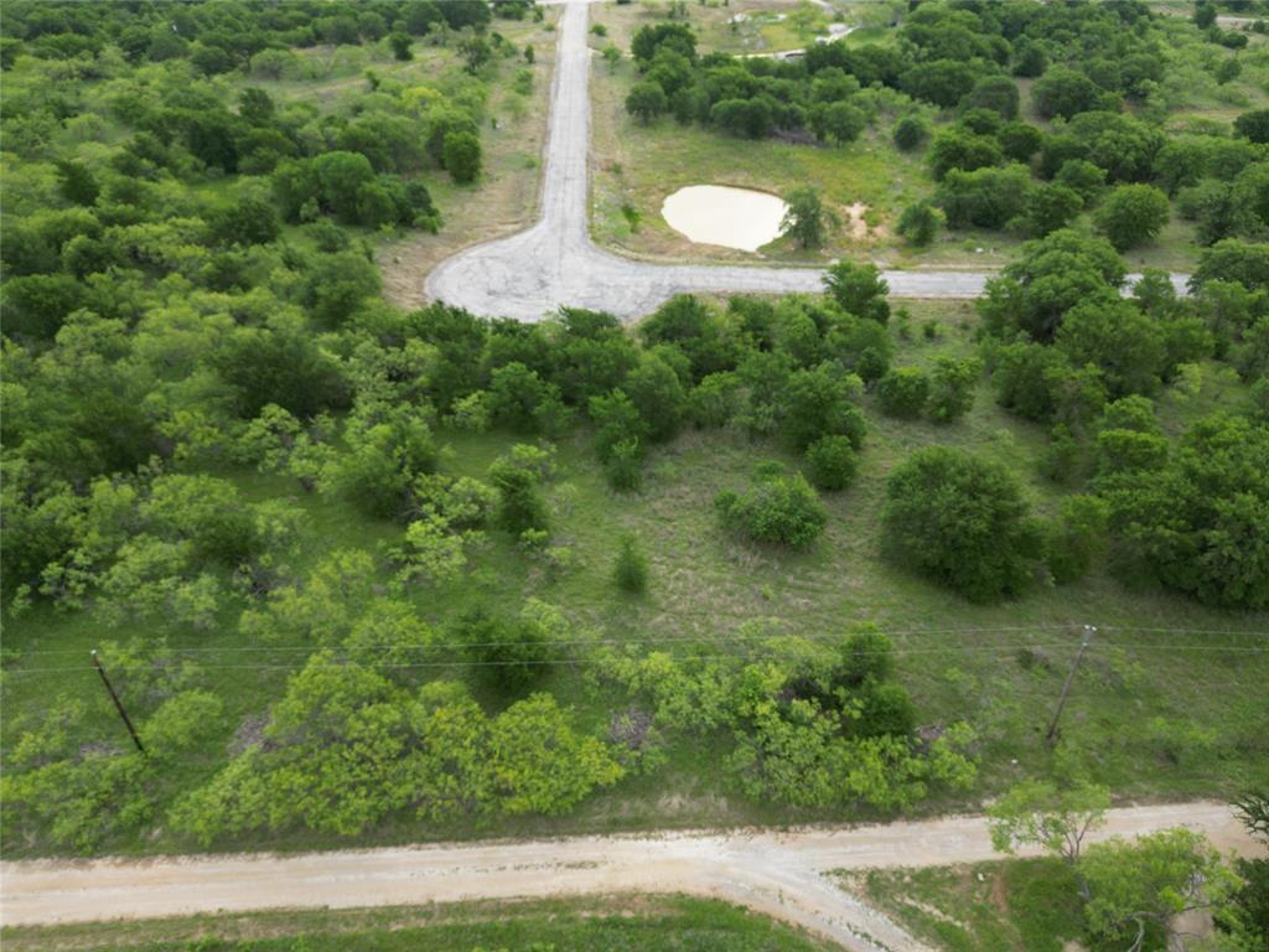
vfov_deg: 56.8
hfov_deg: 71.6
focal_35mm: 24
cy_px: 476
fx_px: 880
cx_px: 634
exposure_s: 1/800
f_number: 1.7
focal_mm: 6.72
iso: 110
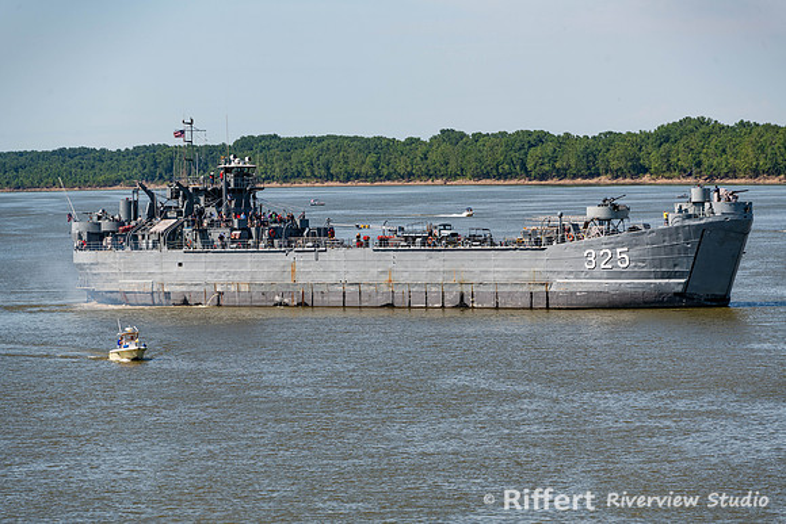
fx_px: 4367
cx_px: 393
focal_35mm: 200
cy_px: 262
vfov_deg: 6.9
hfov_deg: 10.3
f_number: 8
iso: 64
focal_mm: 200
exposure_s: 1/250
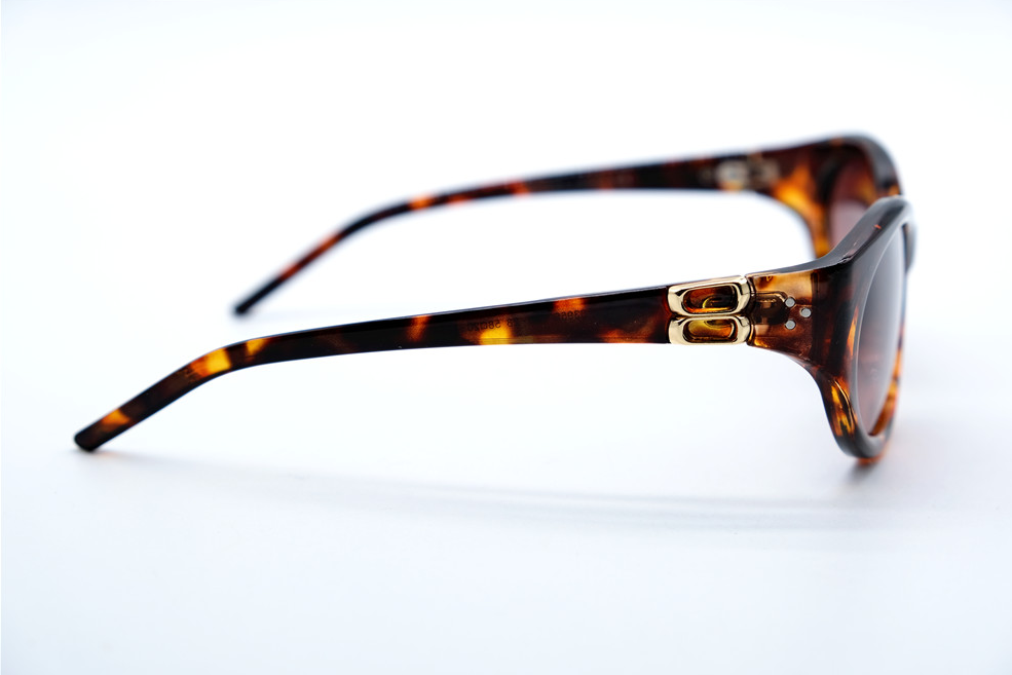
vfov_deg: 19.5
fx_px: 1968
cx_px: 513
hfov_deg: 28.8
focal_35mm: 70
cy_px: 336
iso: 160
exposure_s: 1/170
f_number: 5.6
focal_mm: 46.3
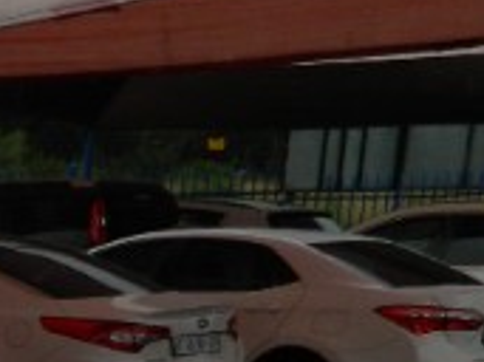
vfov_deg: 11.8
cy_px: 631
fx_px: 1635
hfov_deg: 13.6
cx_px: -569
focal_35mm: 117
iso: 80
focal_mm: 4.5
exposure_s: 1/400
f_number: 3.1
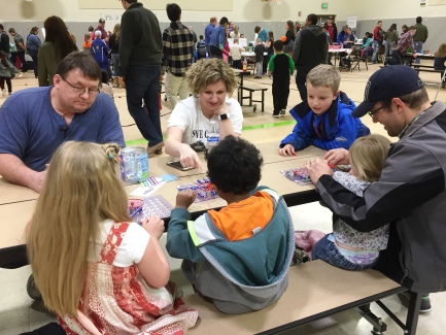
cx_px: 221
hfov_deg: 59.9
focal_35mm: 30
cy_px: 164
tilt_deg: -19.3
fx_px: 387
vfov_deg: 46.8
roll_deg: +0.0
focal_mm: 4.15
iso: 80
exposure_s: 1/30
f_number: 2.2
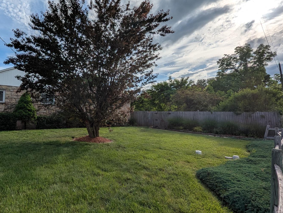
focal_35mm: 20
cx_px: 76
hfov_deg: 76.6
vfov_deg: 66.0
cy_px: 98
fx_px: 164
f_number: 2.2
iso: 35
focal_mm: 1.95
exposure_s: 1/3690
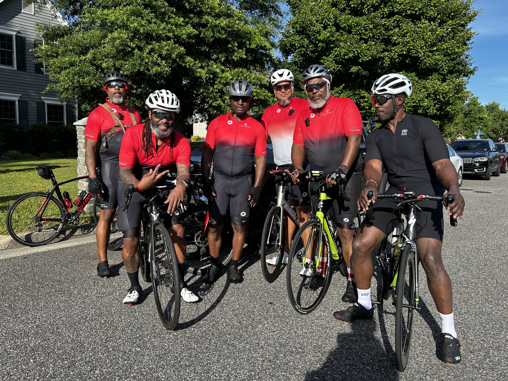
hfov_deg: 67.3
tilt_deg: -7.9
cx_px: 254
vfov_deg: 53.1
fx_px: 382
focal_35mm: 26
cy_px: 190
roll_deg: -2.3
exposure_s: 1/1724
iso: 50
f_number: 1.5
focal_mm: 5.7
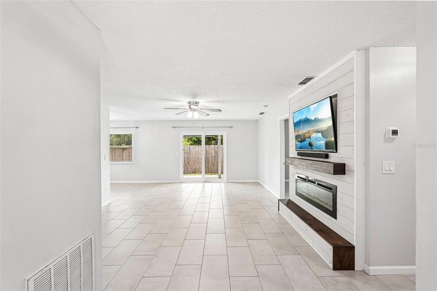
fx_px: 194
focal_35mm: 16
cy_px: 146
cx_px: 218
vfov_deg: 73.7
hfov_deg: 96.8
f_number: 8
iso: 400
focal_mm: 16
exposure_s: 1/20
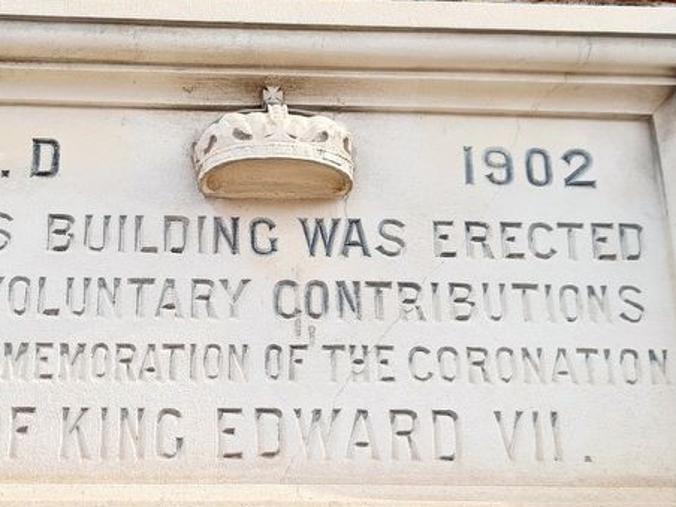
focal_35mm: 46
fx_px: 898
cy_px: 293
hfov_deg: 41.0
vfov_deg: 31.5
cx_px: 265
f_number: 1.8
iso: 50
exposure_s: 1/1250
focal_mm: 5.4
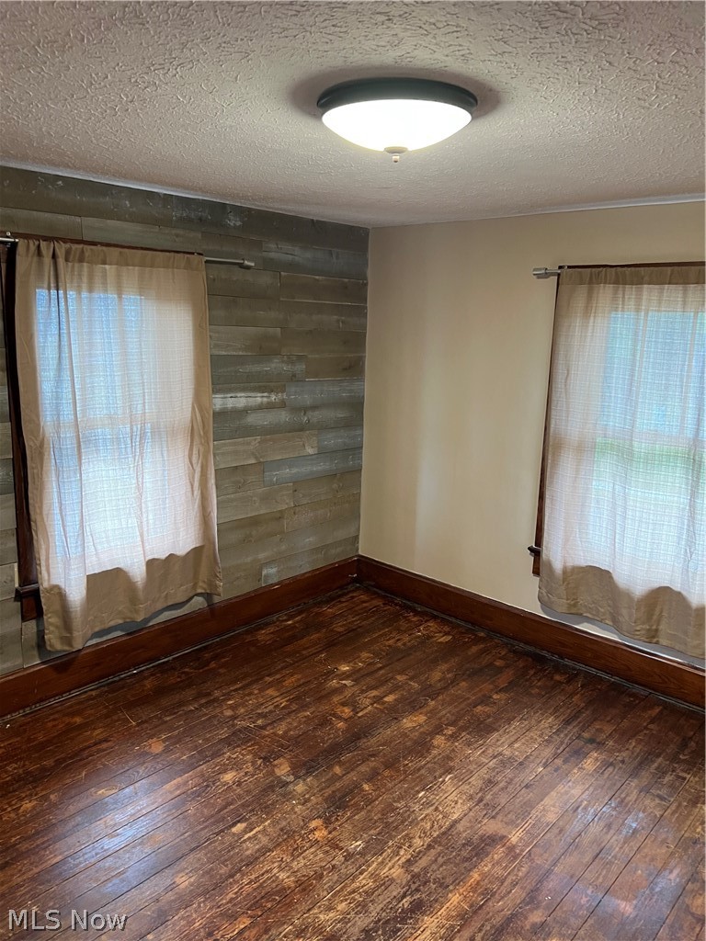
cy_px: 470
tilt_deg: -10.0
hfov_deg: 53.1
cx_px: 353
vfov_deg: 67.3
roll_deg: -2.3
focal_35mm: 26
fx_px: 707
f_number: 1.5
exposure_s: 1/60
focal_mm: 5.7
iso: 200
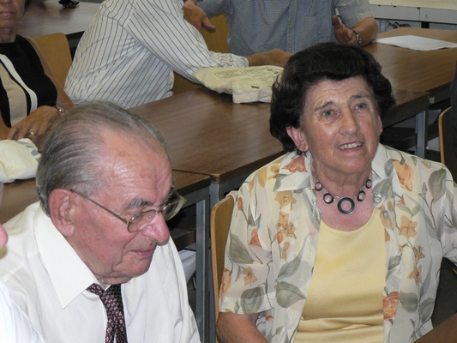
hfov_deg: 15.2
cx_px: 228
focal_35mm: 130
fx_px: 1717
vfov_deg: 11.4
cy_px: 172
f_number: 3.2
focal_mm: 21.6
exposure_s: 1/60
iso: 300
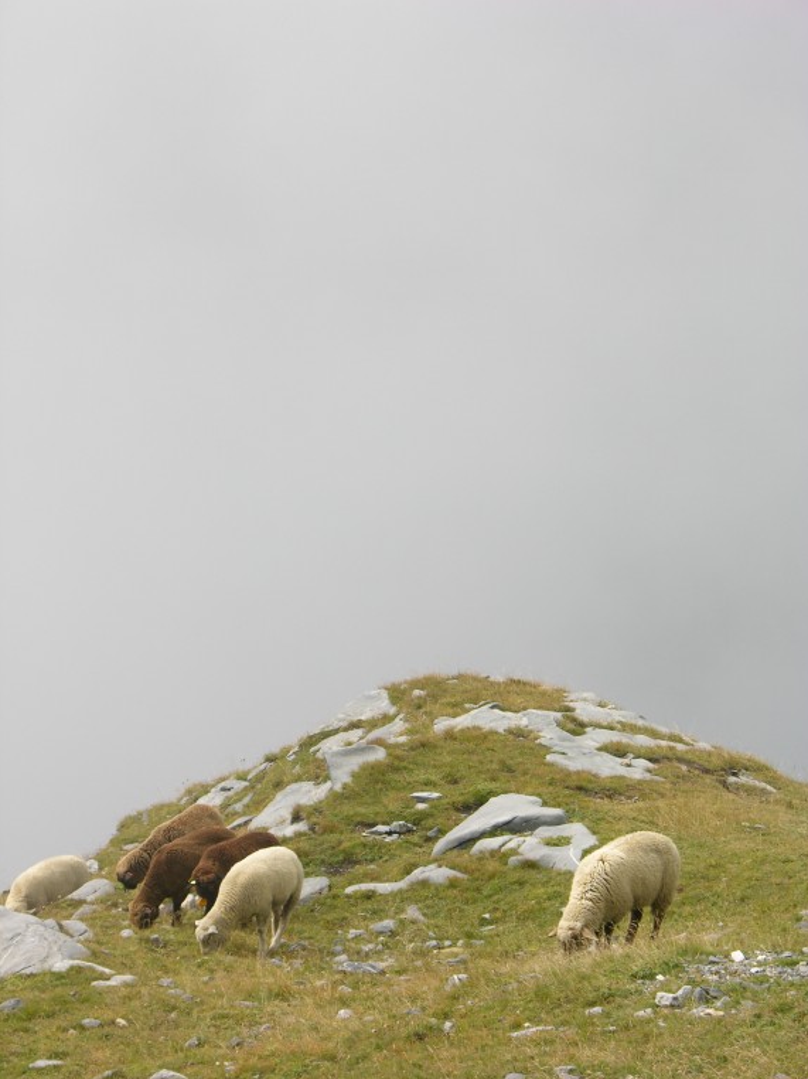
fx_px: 3768
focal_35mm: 121
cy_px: 538
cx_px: 406
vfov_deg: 16.3
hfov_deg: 12.2
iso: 50
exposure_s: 1/270
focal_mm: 29.5
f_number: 5.3
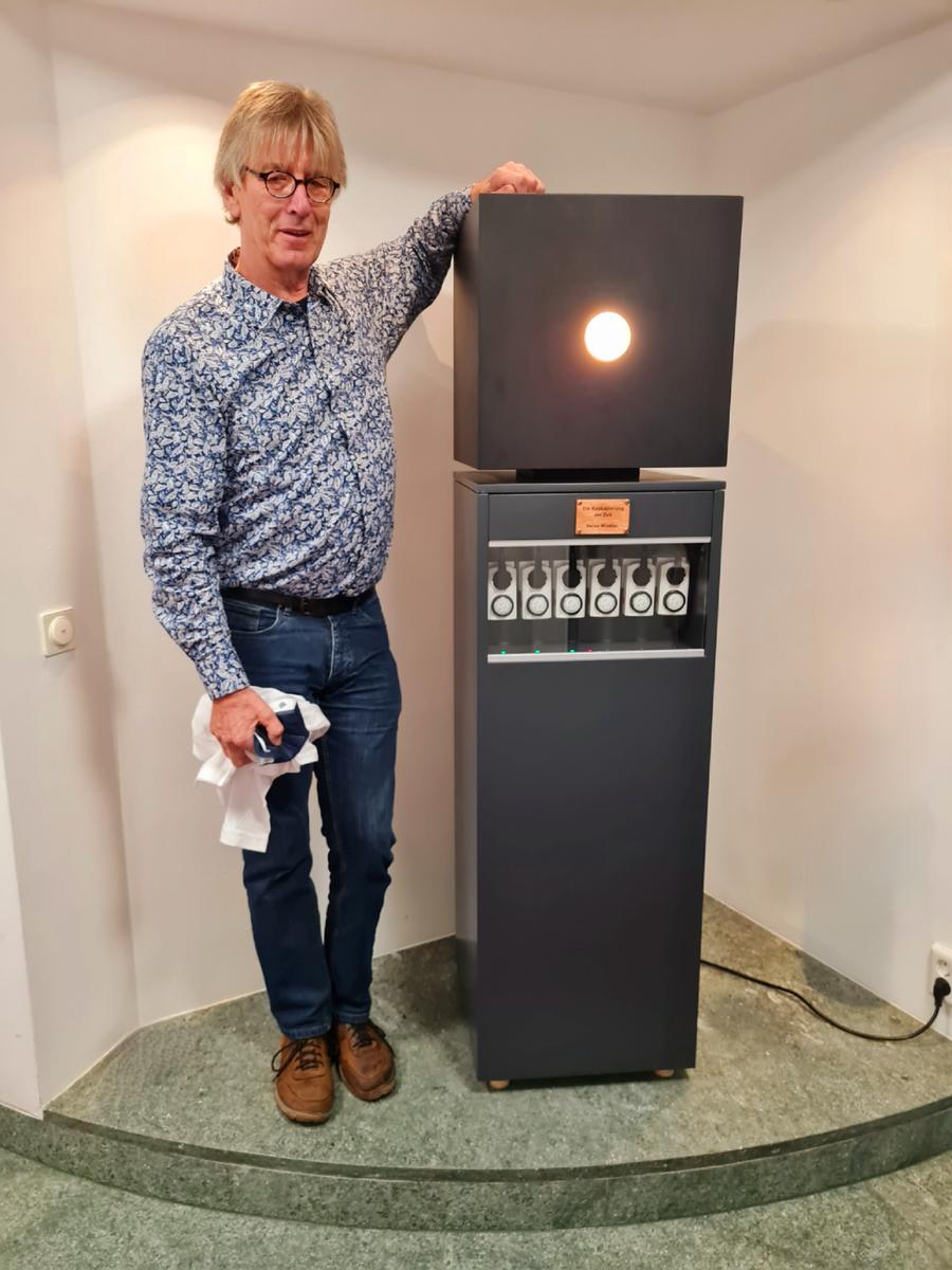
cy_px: 635
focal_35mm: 26
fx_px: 953
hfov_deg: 53.1
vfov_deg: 67.3
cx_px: 476
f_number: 1.8
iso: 400
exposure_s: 1/50
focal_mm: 5.4
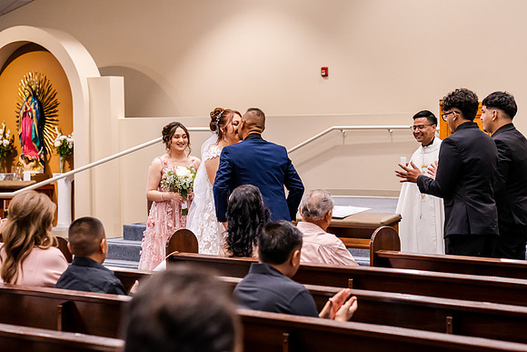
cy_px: 176
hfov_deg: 18.3
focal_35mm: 112
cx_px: 264
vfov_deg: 12.2
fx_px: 1640
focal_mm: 75
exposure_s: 1/250
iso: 2500
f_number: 3.5
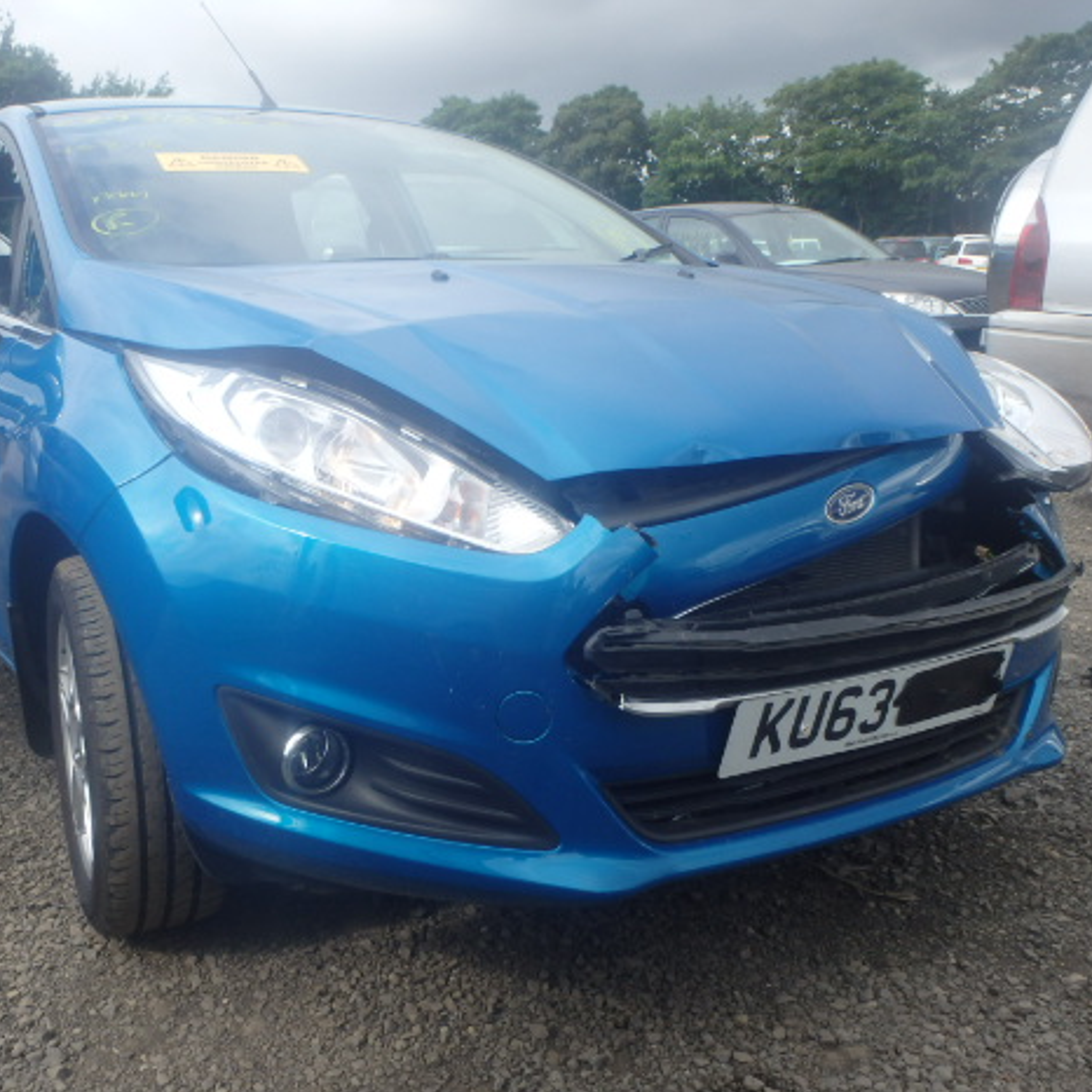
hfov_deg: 48.0
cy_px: 558
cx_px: 410
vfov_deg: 48.4
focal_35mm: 34
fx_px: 1213
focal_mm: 5
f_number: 3.9
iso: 125
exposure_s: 1/320
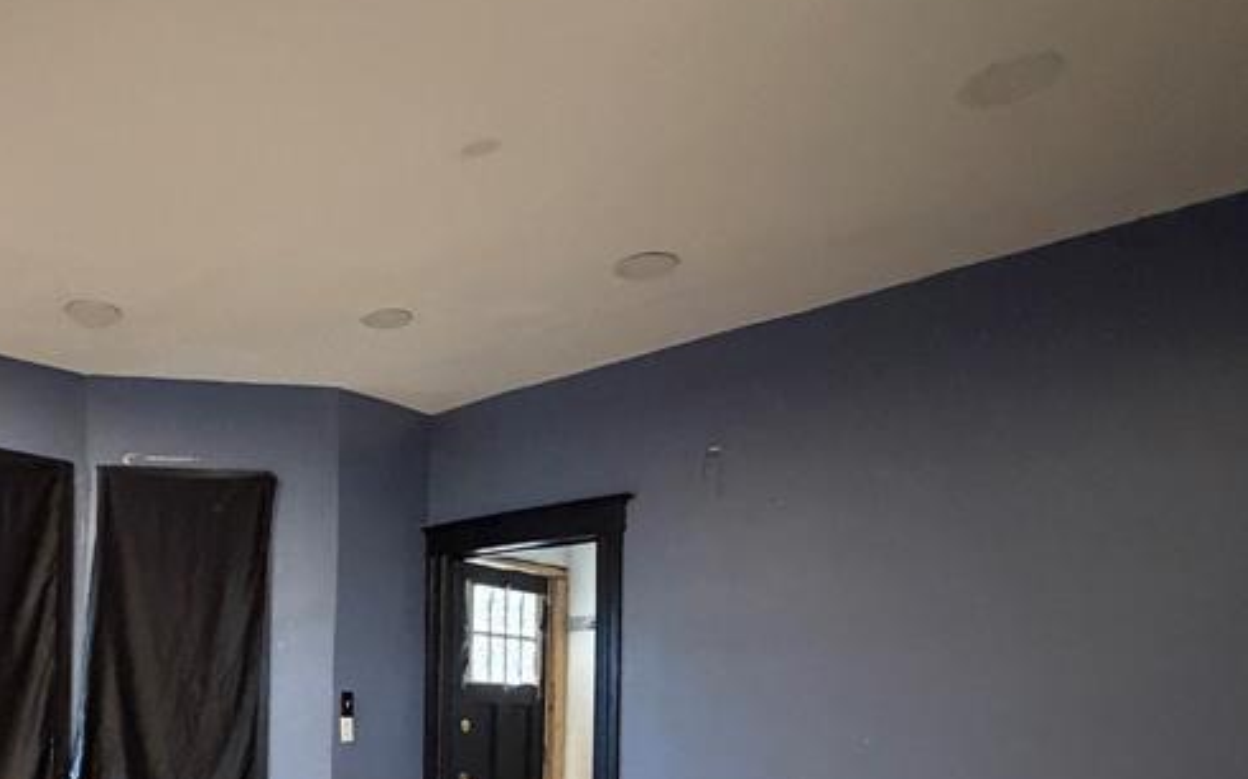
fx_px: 1054
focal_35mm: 31
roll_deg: -1.0
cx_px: 216
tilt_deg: -0.5
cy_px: 736
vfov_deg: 37.3
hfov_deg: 56.0
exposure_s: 1/40
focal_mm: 2.22
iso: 1000
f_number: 2.2
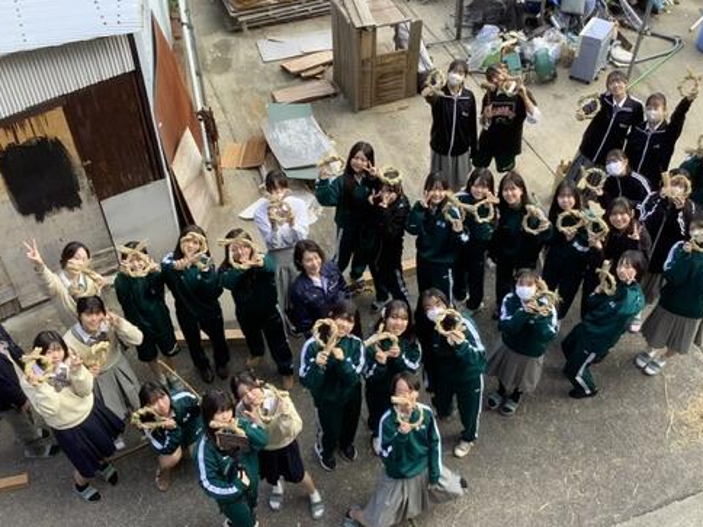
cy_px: 318
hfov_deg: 45.7
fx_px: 833
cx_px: 385
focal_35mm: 41
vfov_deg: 35.0
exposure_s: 1/164
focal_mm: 3.3
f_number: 2.4
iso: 25
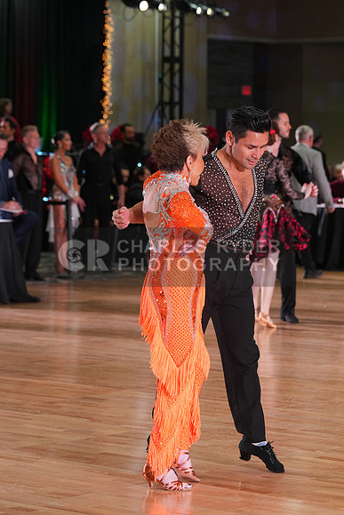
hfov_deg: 10.3
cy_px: 258
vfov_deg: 15.4
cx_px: 172
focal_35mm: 133
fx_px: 1905
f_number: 5.6
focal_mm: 133
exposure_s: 1/200
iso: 2500
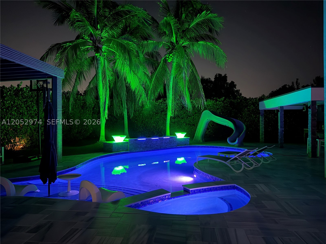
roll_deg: +0.7
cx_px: 163
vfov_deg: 56.8
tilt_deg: -0.8
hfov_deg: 71.6
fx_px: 226
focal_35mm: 24
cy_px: 122
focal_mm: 6.76
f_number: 1.78
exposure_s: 1/9
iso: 2000
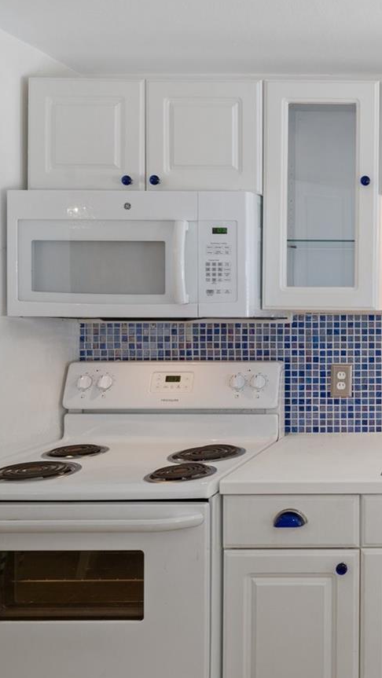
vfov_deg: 59.4
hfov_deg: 29.0
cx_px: 496
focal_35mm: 33
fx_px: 594
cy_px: 314
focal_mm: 17
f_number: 8
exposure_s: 1/2.5
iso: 320
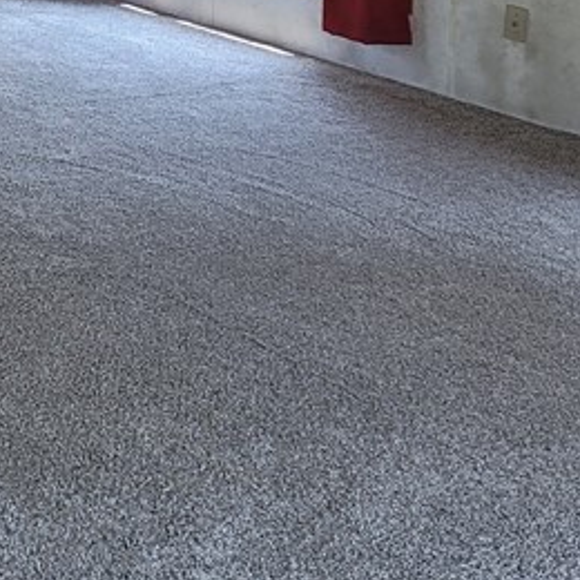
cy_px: -245
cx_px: -308
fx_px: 1649
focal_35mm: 87
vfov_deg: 18.1
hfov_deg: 17.7
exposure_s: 1/120
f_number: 1.8
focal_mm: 7
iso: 160
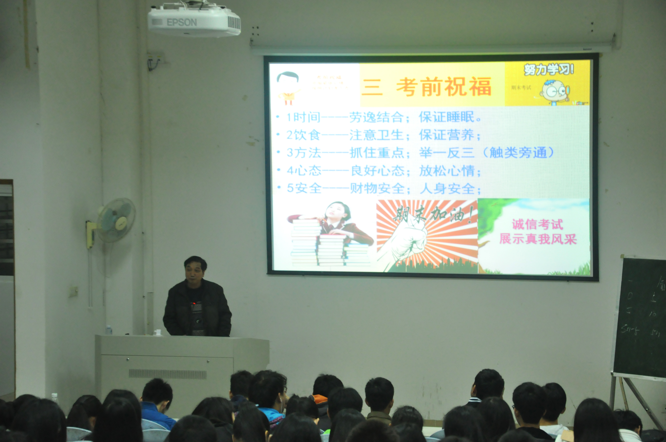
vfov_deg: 15.7
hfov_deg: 23.4
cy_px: 221
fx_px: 1607
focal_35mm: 87
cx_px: 333
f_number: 5
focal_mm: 58
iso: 1600
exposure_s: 1/40
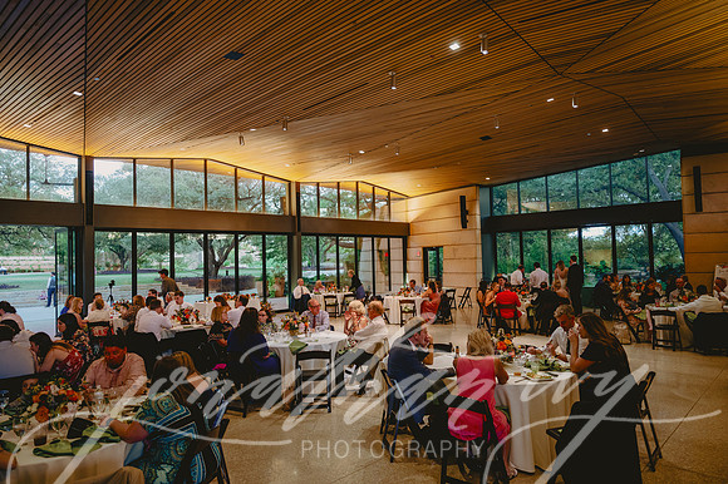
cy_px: 242
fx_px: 485
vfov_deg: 53.1
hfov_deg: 73.8
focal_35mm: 24
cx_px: 364
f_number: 2.8
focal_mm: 24
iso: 640
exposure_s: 1/60
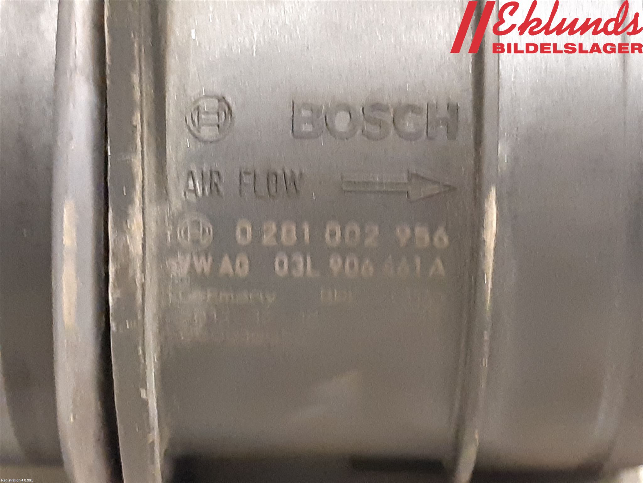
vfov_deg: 53.1
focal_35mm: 26
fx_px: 483
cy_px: 242
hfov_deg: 67.3
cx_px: 322
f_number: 1.7
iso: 500
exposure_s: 1/25
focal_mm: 3.93
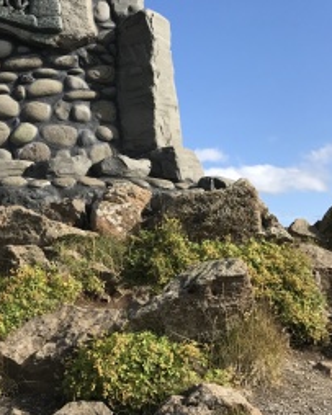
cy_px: 83
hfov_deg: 24.7
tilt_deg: +15.7
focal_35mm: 59
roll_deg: -0.3
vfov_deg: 31.2
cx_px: 7
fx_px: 725
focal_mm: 3.99
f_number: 1.8
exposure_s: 1/1880
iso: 20
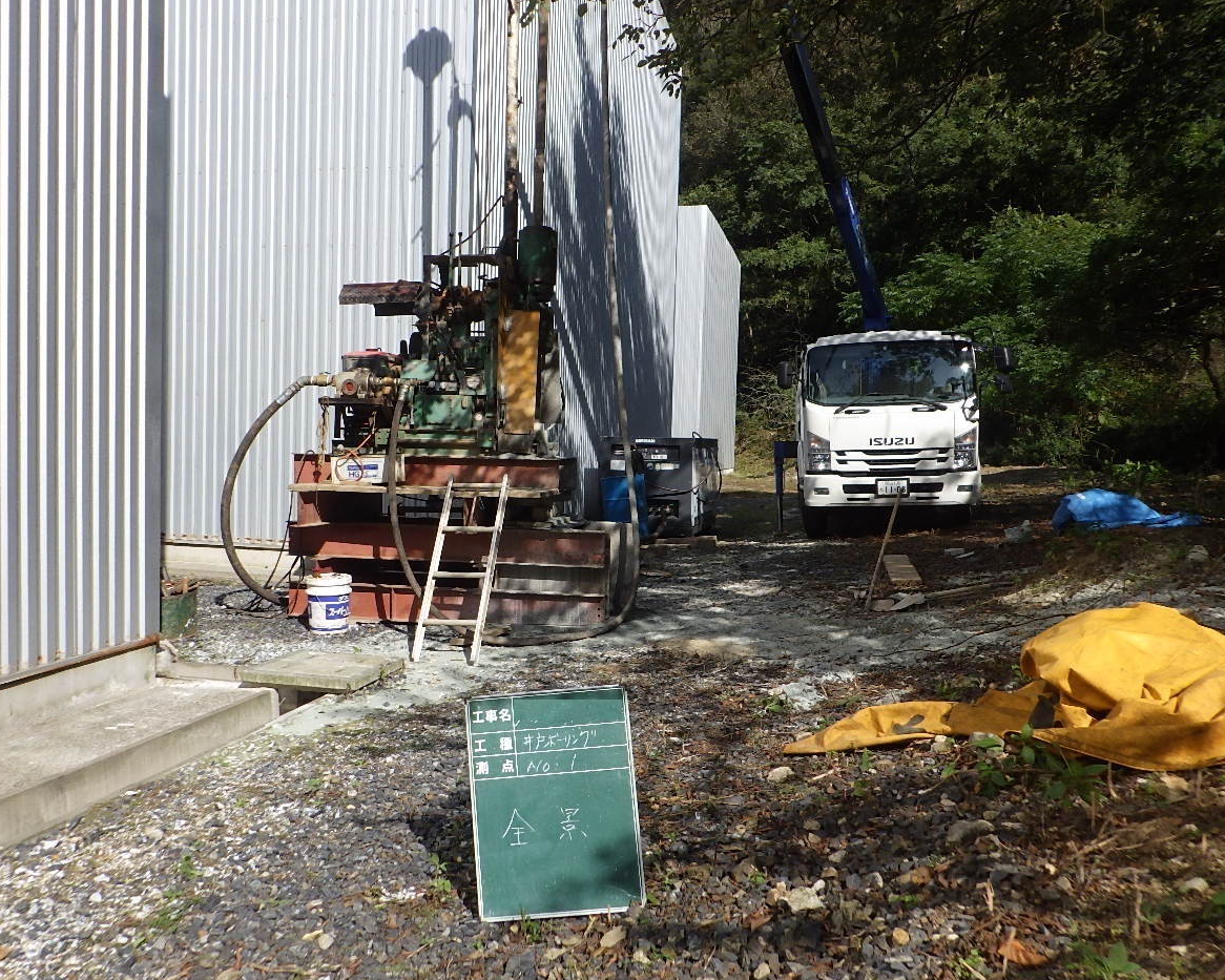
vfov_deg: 48.5
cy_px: 495
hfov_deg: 58.7
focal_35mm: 30
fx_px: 1088
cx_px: 564
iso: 125
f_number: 4.2
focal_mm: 5
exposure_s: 1/1000
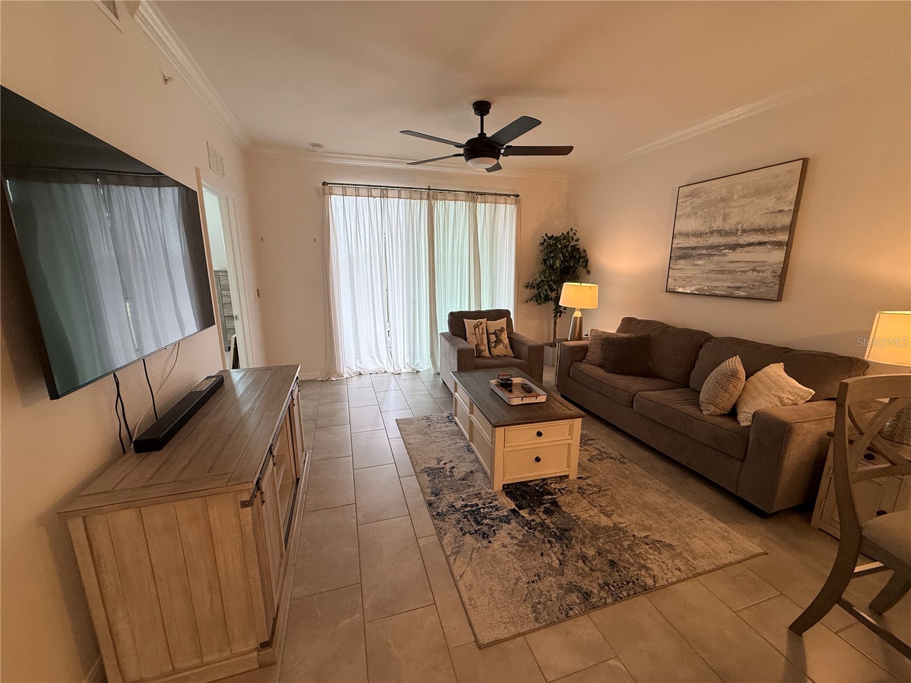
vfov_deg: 85.7
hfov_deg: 102.1
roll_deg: +0.2
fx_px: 368
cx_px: 456
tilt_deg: -11.1
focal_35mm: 14
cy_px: 342
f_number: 2.2
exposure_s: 1/120
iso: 200
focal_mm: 2.22
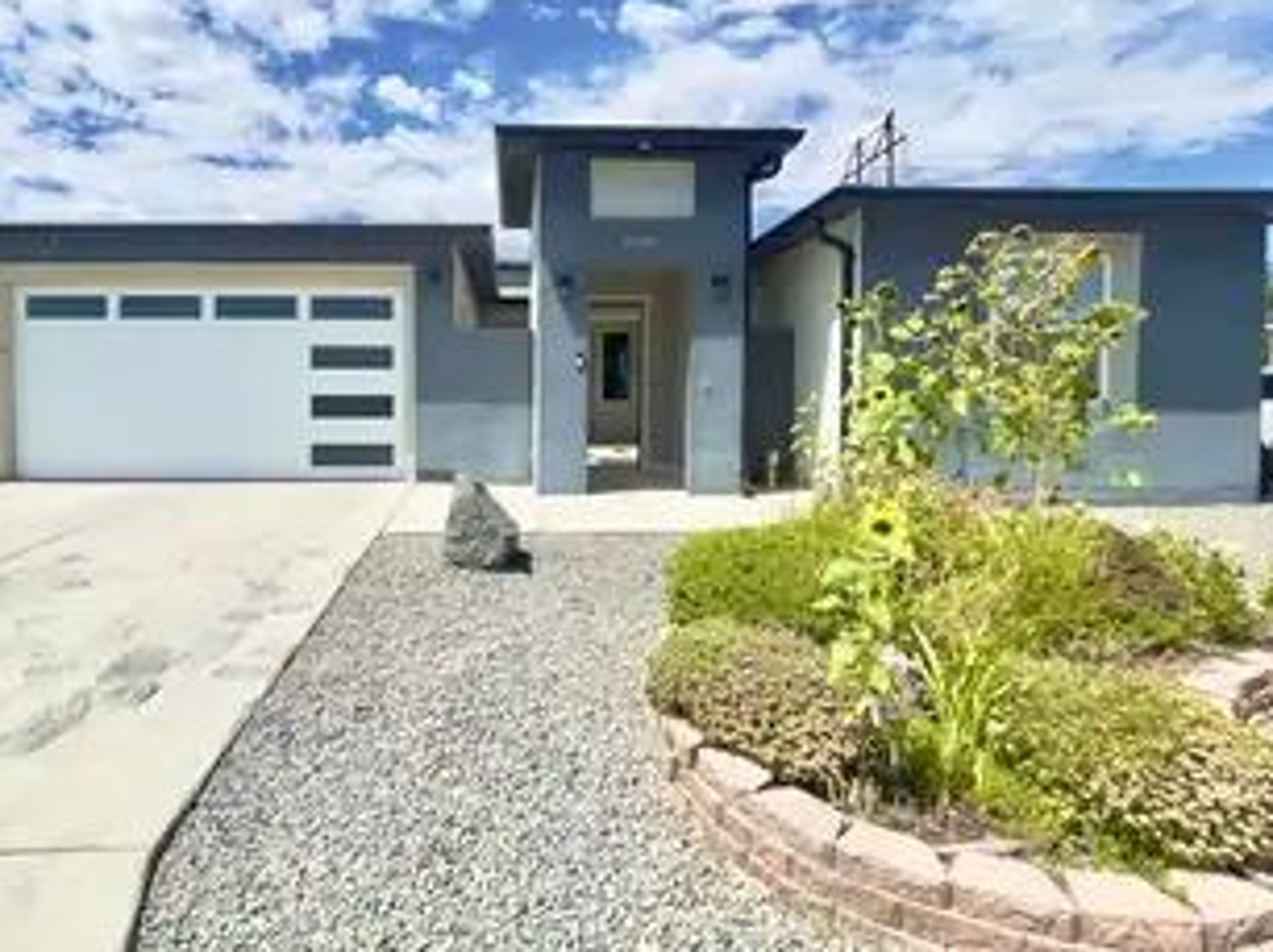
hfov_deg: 90.2
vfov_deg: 74.3
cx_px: 528
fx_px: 625
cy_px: 412
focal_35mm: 17
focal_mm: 1.54
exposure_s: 1/1996
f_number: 2.4
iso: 25
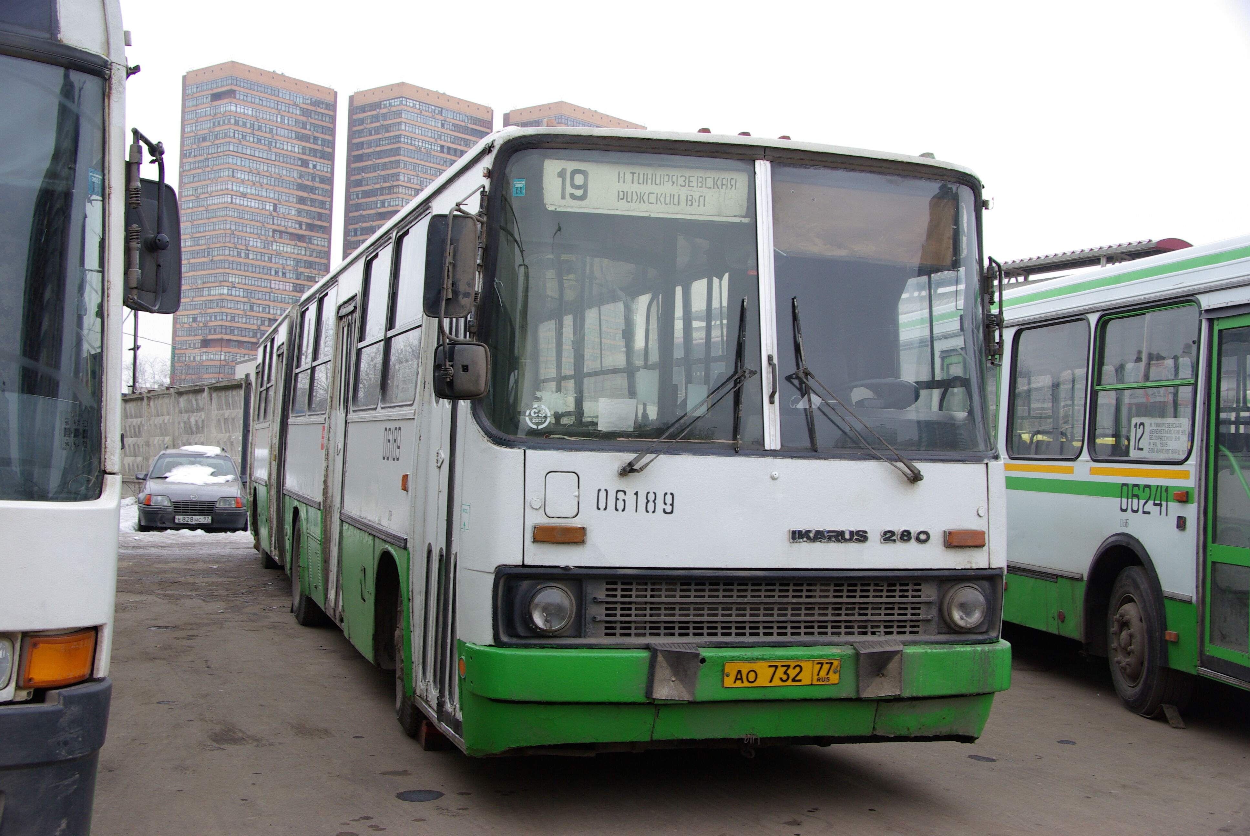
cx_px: 625
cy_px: 418
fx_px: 1495
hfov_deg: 45.4
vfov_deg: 31.3
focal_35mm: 43
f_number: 8
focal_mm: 29.38
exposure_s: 1/50
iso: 200
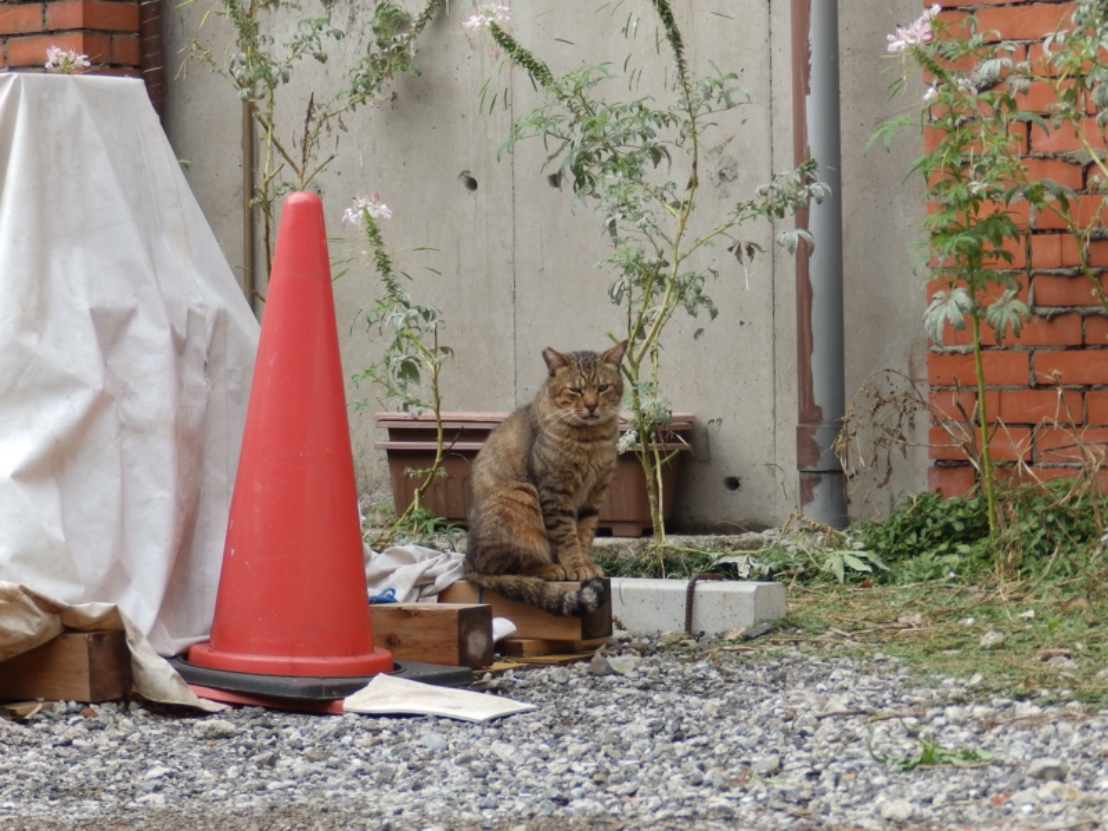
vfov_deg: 12.9
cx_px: 554
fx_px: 3681
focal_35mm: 115
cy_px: 416
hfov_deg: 17.1
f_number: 4.8
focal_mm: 20.6
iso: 80
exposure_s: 1/80
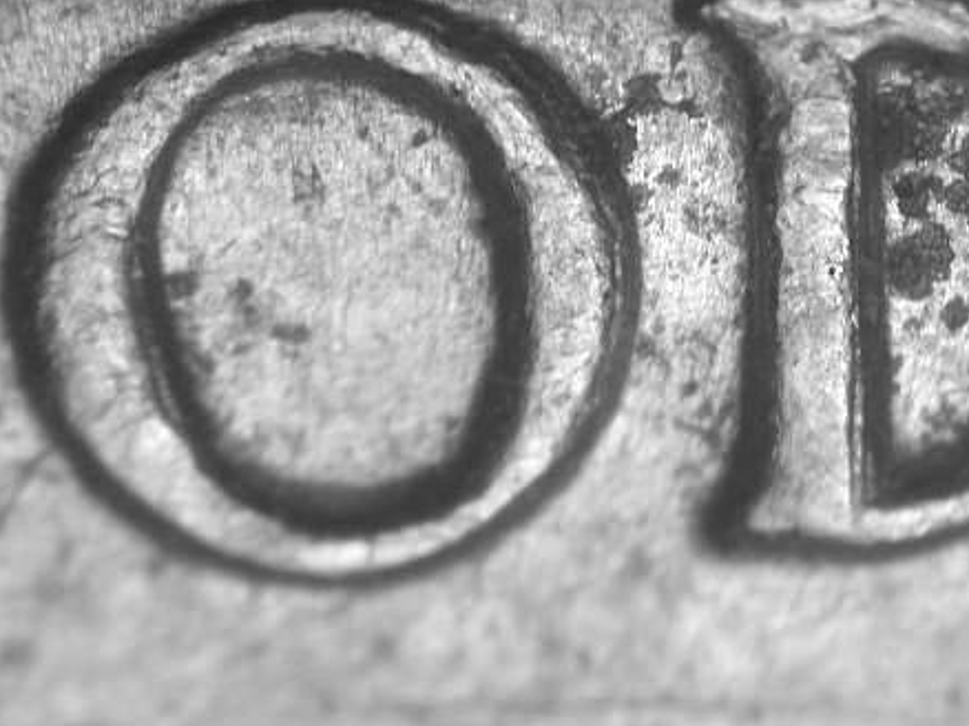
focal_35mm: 196
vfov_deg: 7.6
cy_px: 239
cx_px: 701
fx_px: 5484
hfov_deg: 10.1
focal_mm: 27.7
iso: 100
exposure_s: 1/23.6
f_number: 4.6
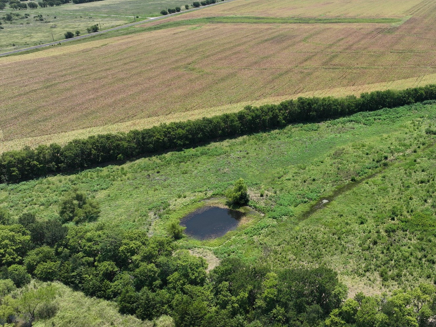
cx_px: 326
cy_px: 149
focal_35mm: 37
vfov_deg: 38.6
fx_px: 466
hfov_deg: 48.3
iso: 120
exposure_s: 1/1600
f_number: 2.8
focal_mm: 12.29
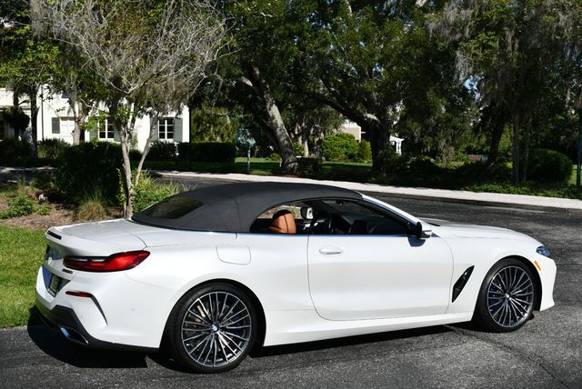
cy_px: 194
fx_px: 777
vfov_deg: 28.1
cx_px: 291
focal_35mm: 48
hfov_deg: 41.1
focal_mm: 24
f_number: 9
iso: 100
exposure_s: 1/320
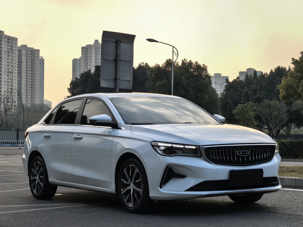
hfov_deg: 26.3
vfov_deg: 19.9
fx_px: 648
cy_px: 114
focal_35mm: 74
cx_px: 152
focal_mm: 6.98
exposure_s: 1/4082
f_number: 2
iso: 125
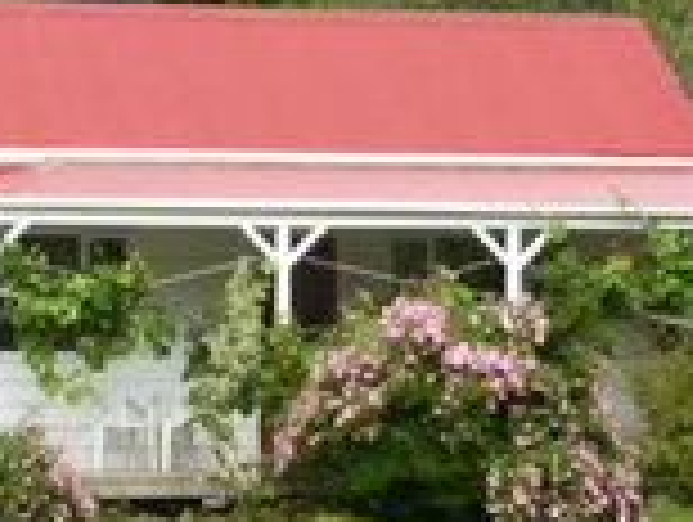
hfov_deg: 10.2
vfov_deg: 7.7
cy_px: 4
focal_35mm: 193
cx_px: 117
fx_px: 3870
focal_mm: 10.2
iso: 100
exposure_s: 1/200
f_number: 3.7
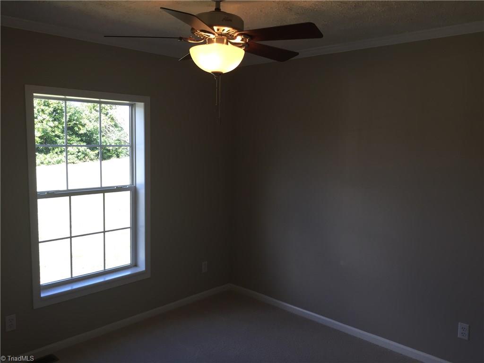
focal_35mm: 29
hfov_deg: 61.7
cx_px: 242
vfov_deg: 48.2
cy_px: 182
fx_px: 405
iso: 40
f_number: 2.2
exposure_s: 1/120
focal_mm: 4.15
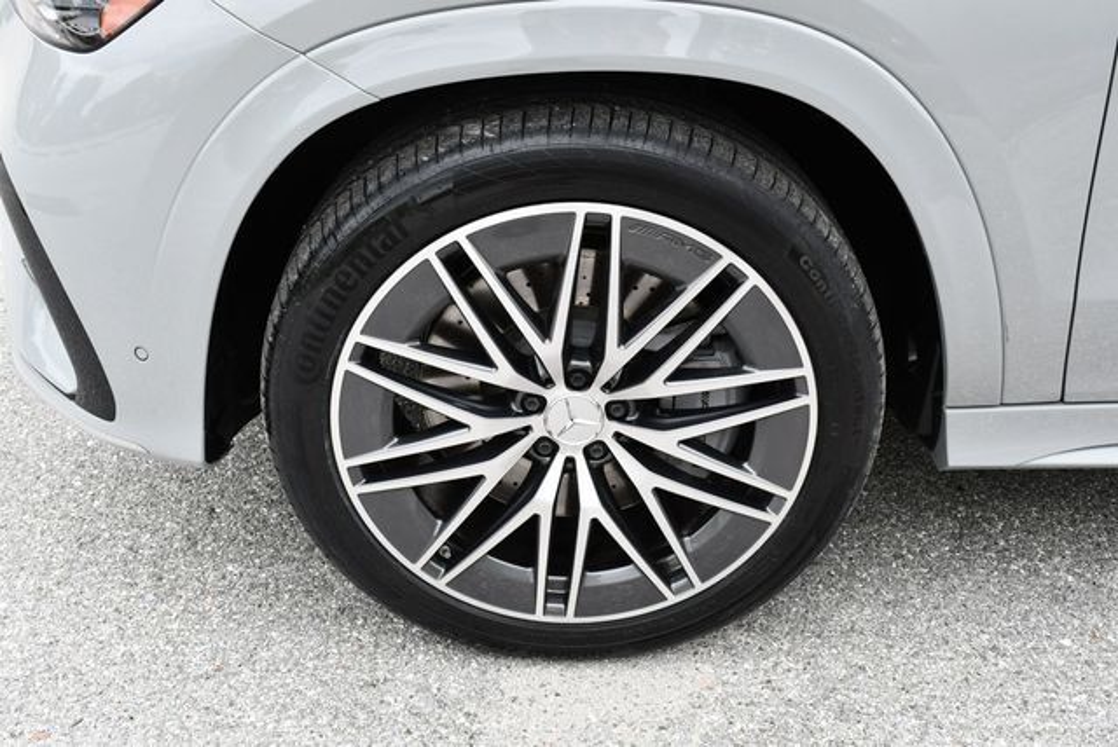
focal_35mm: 44
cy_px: 374
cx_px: 559
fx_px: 1368
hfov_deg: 44.5
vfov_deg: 30.6
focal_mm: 22
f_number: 6.3
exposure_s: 1/250
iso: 200
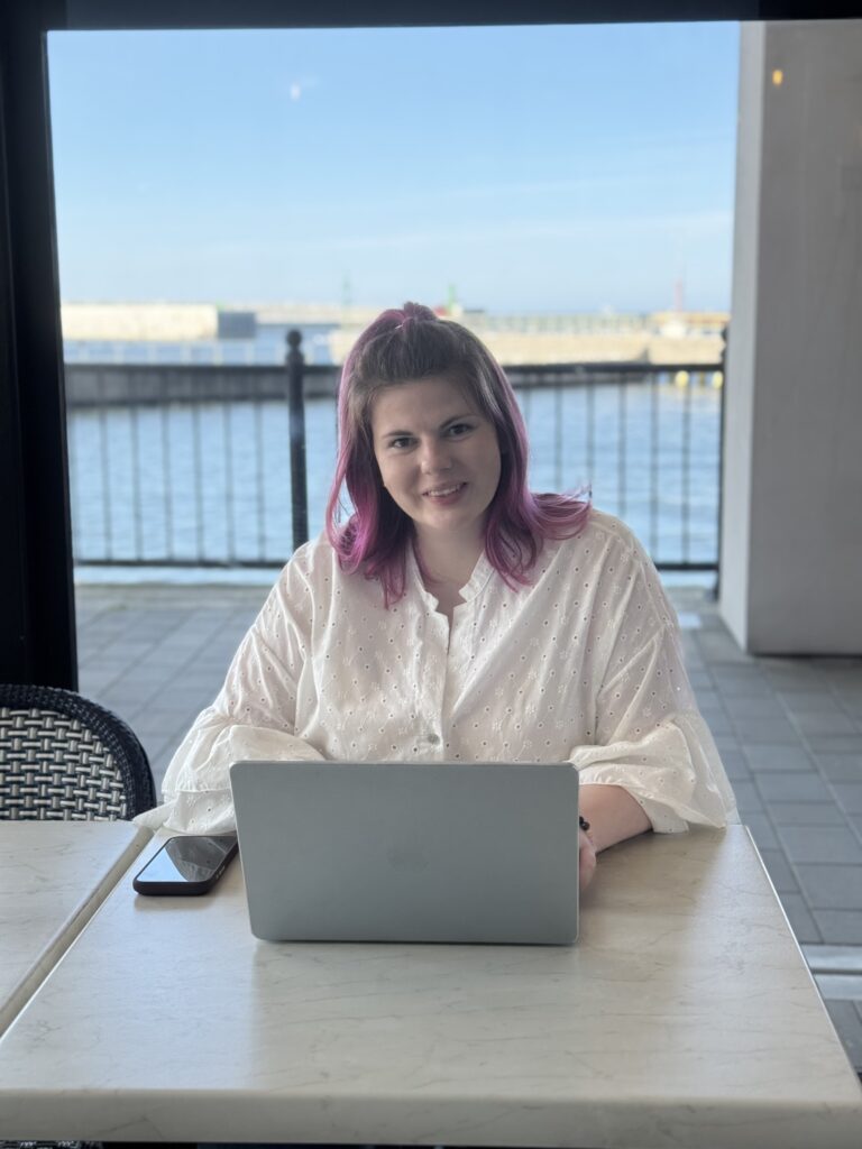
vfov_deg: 39.7
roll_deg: +0.2
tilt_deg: -8.5
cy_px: 574
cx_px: 431
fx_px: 1594
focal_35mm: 48
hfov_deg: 30.3
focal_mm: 6.76
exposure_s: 1/672
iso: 64
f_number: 1.78
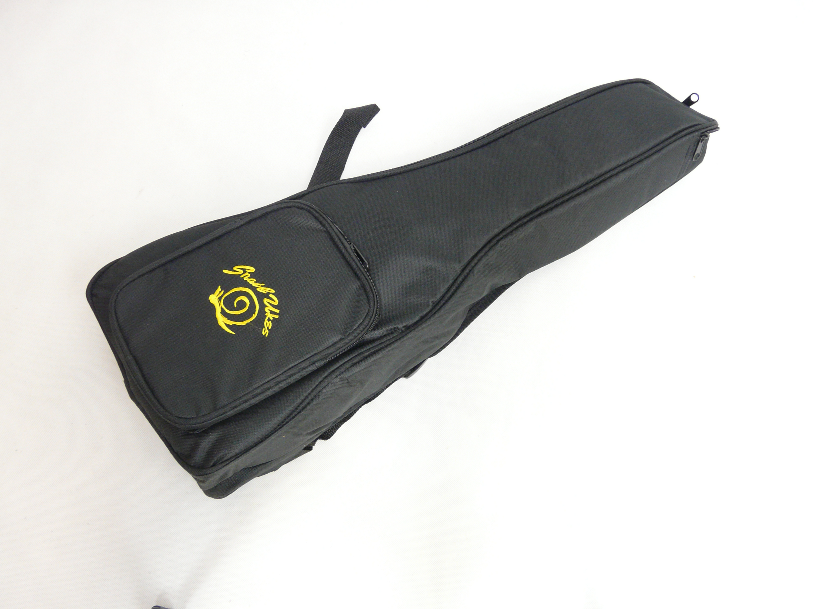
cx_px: 406
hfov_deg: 63.4
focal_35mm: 28
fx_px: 658
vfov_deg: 49.7
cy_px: 304
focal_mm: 4.6
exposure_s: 1/5
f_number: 2.8
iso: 200
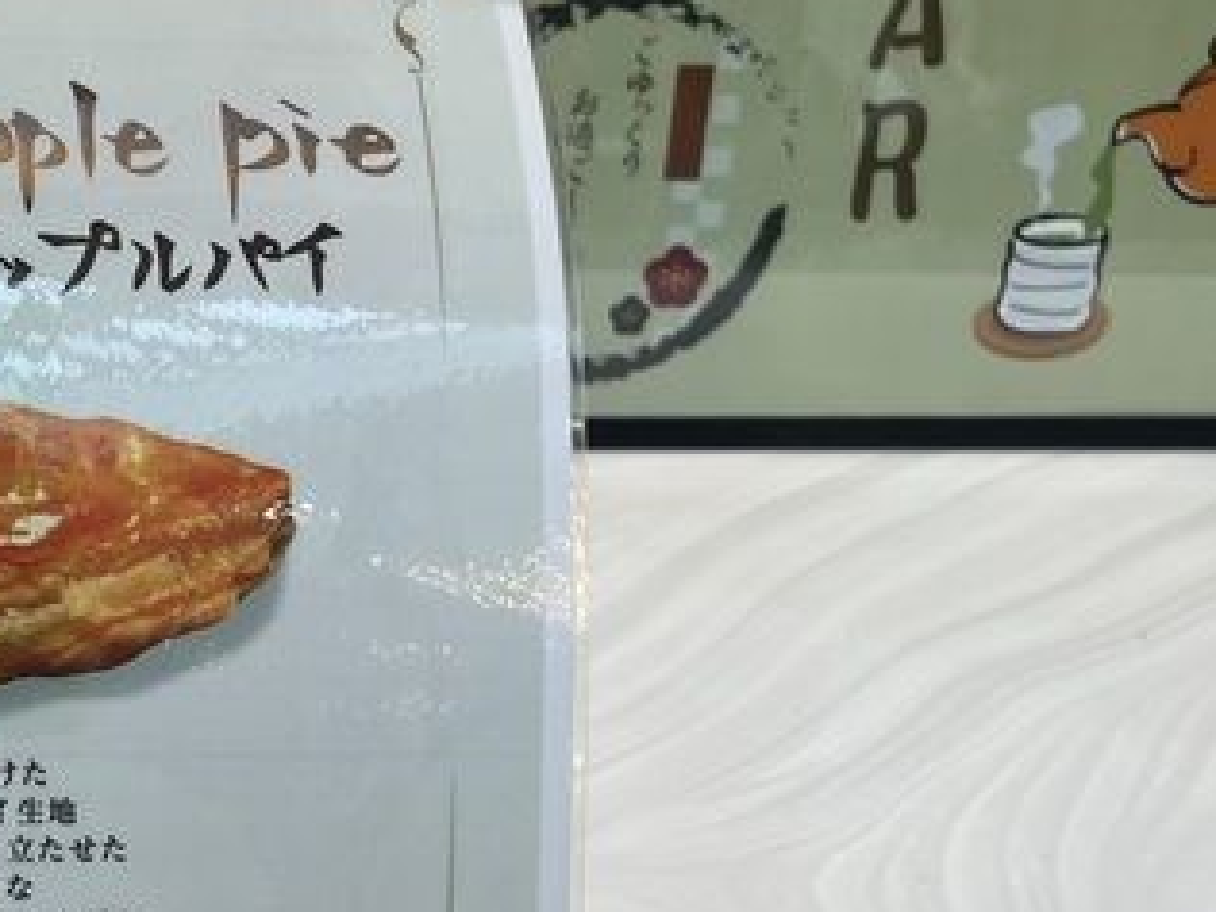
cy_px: 398
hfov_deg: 26.5
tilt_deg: -26.8
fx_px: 2354
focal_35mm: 67
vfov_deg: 21.9
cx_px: -148
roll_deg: -1.6
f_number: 1.6
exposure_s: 1/100
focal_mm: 5.1
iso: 32
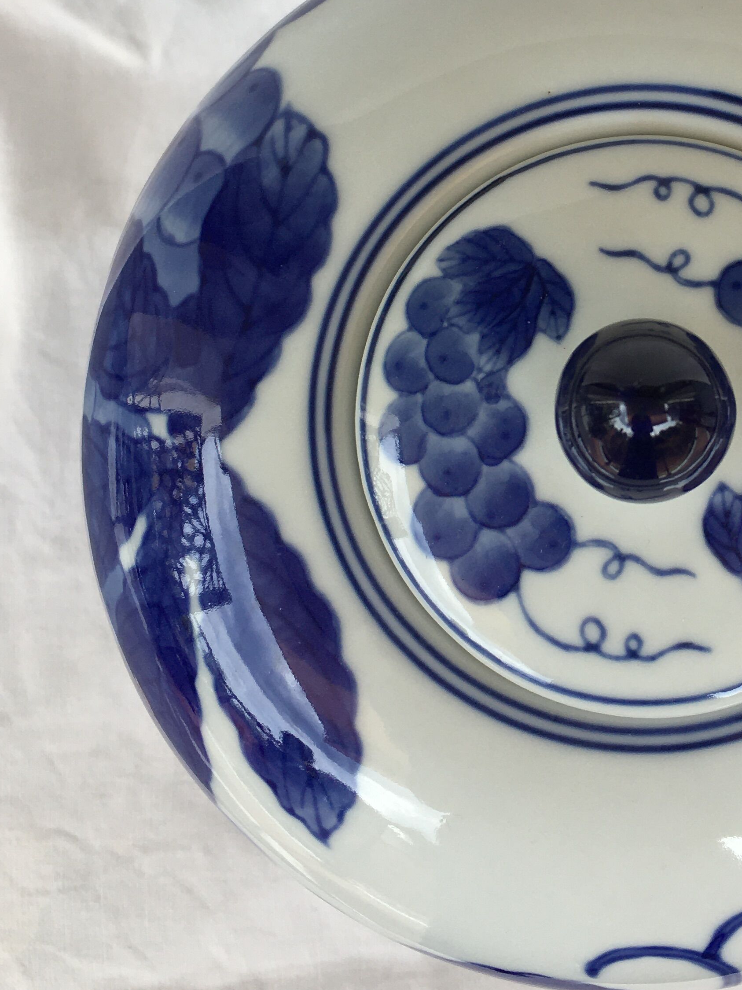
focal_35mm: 52
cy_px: 257
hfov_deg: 27.3
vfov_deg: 36.0
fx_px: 1487
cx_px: 627
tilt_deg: -83.7
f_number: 2.2
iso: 25
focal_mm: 4.15
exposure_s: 1/314
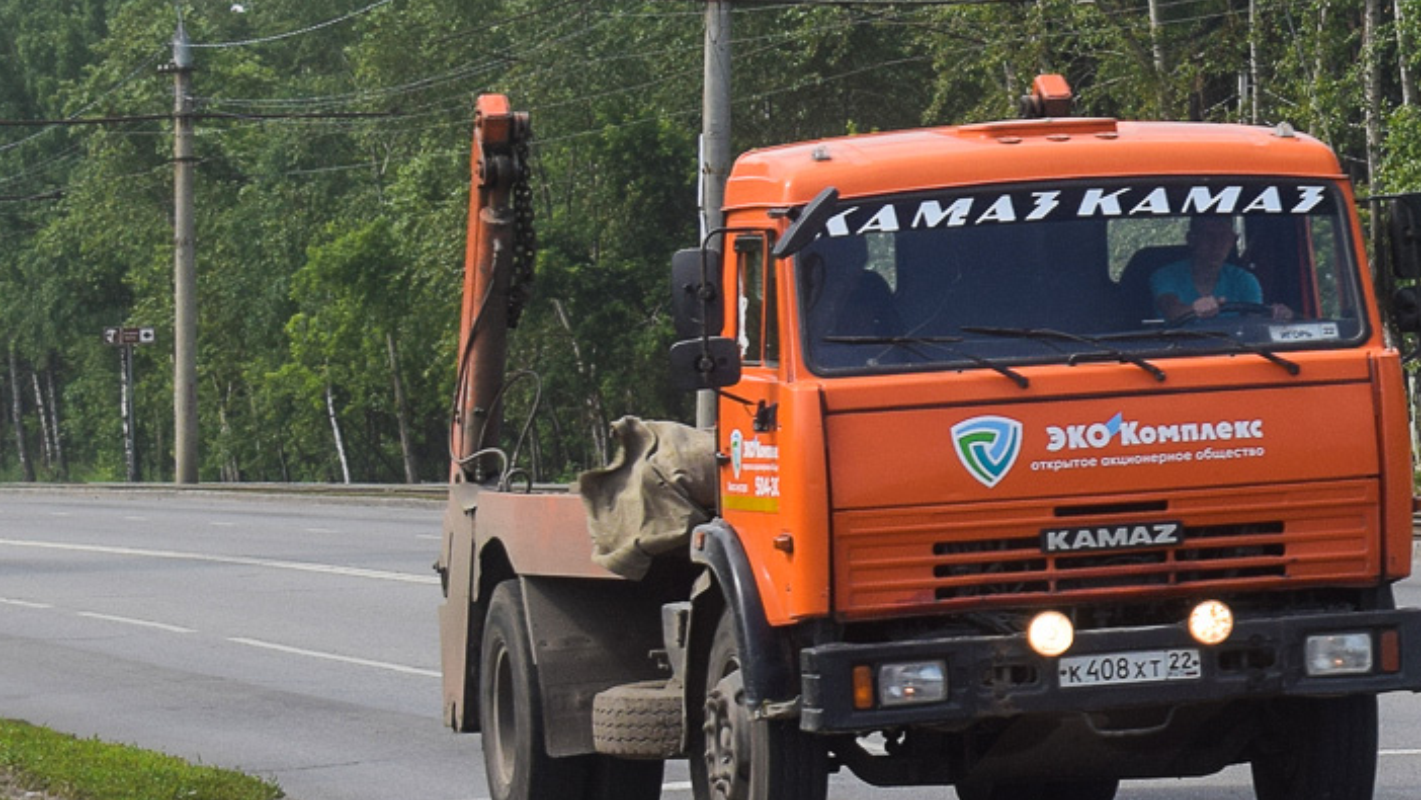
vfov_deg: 9.4
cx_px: 1044
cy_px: 257
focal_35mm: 129
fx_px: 4861
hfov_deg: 16.6
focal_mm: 48
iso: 200
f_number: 9
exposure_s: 1/320
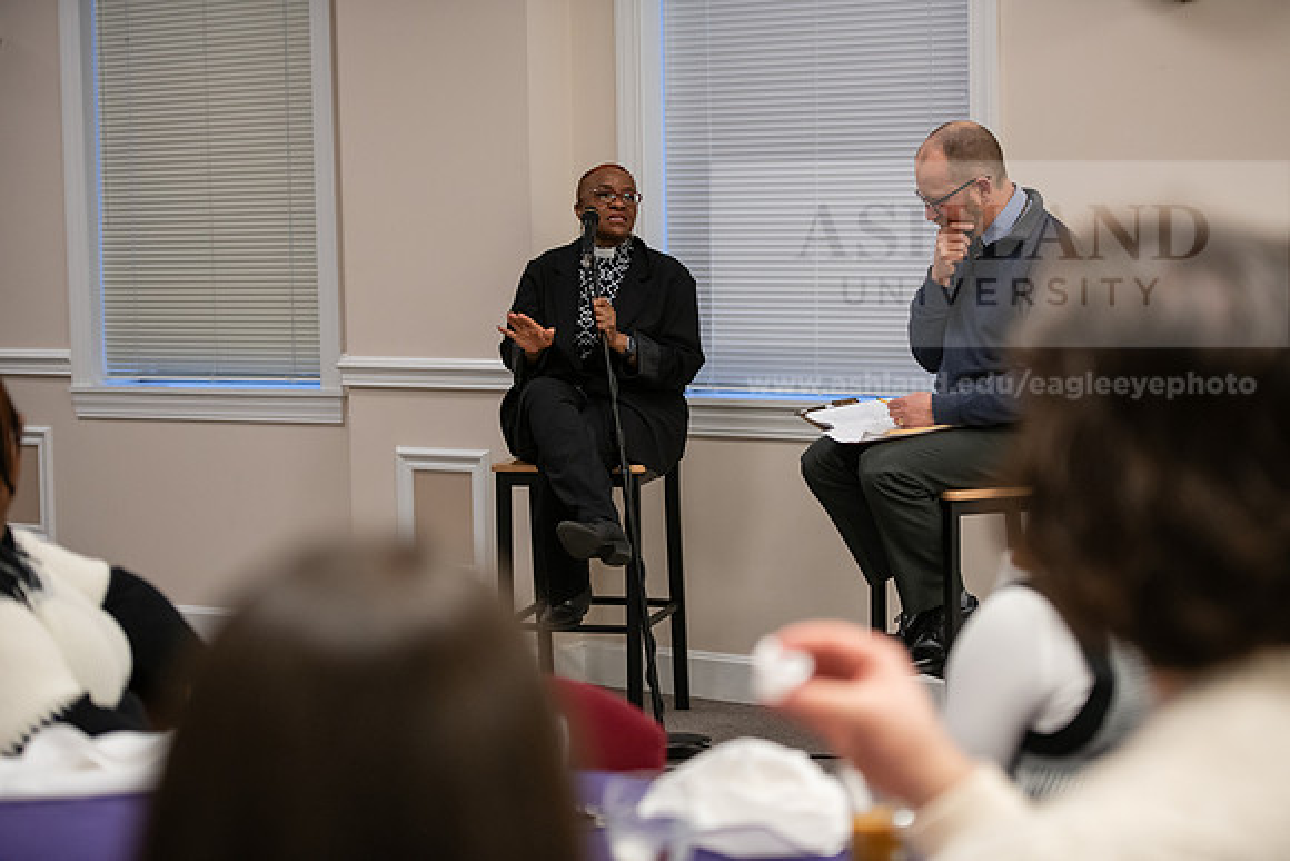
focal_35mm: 78
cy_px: 430
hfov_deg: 26.0
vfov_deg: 17.5
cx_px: 645
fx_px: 2796
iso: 1250
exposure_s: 1/200
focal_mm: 78
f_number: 2.8
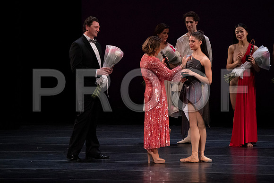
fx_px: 3045
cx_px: 137
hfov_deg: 5.2
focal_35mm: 400
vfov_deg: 3.4
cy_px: 92
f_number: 14
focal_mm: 400
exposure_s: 1/320
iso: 12800
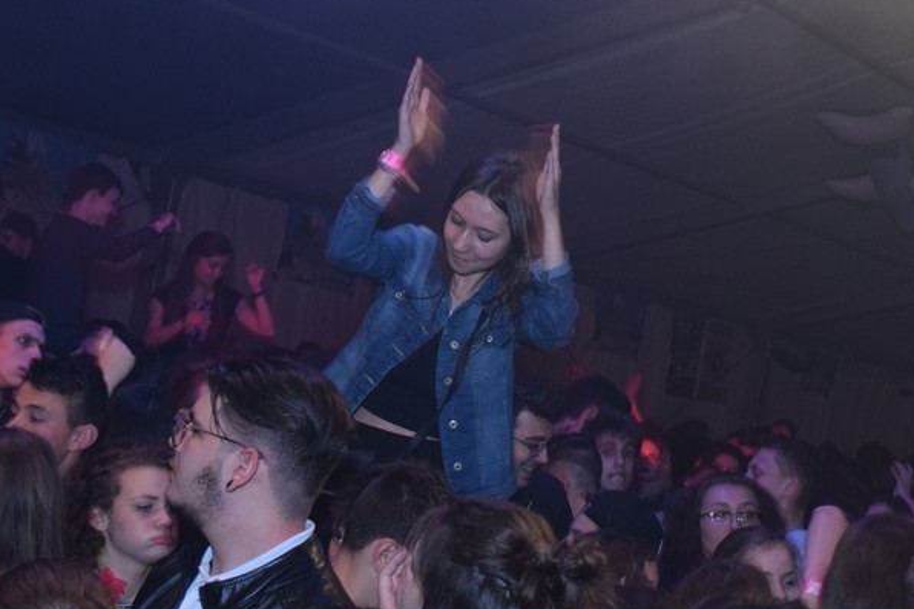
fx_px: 1874
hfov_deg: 27.3
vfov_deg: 18.4
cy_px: 334
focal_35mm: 74
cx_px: 591
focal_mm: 29
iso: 1600
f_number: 4
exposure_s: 1/40
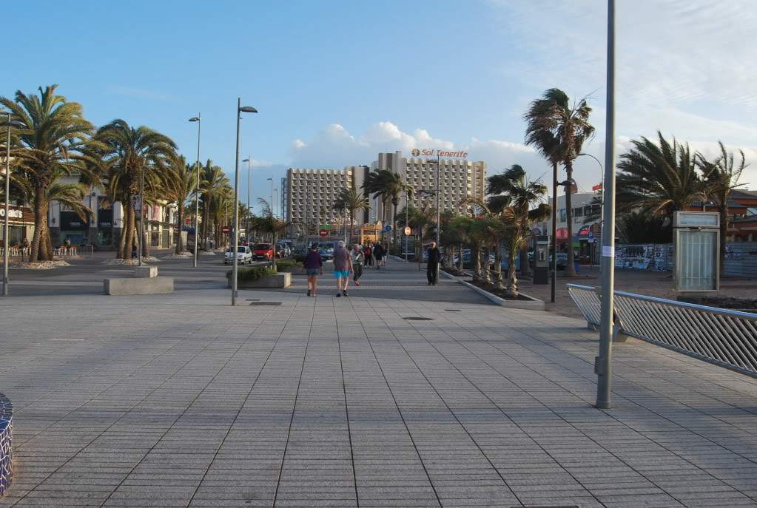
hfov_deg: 61.8
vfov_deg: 43.8
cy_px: 254
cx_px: 378
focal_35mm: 30
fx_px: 632
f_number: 9
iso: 200
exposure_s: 1/125
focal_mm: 20
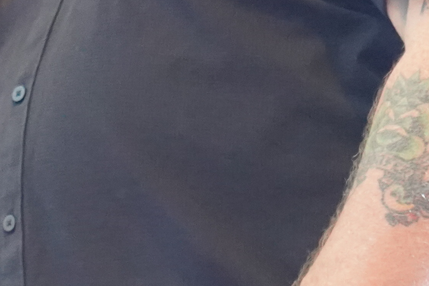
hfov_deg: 3.7
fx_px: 6721
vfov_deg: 2.4
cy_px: -96
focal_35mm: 564
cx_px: 237
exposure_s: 1/160
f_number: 4
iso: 8000
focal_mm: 105
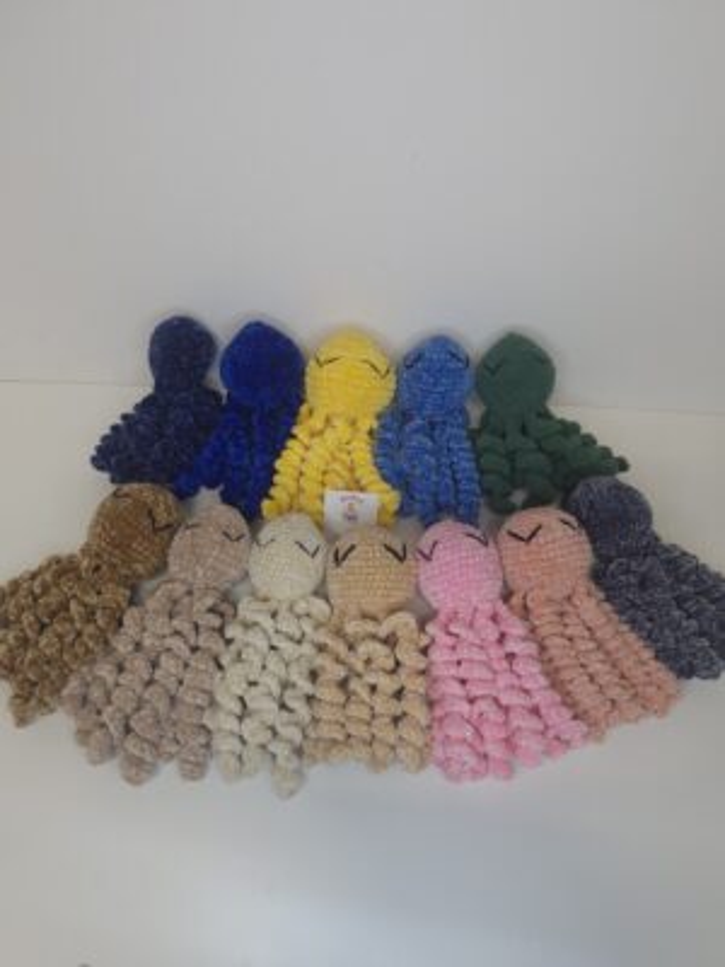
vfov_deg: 73.9
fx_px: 642
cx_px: 362
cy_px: 484
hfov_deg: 58.9
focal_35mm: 23
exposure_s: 1/50
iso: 50
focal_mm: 5.54
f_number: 1.8
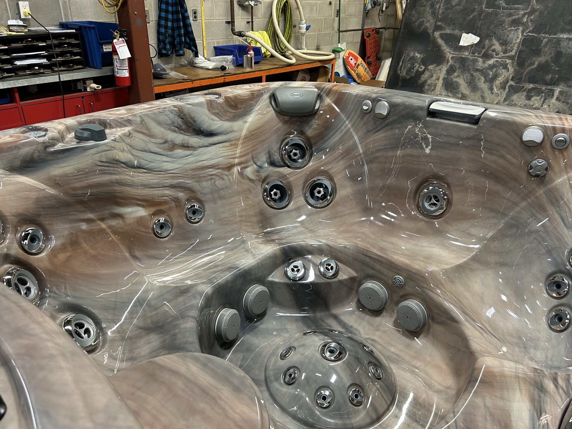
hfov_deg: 67.3
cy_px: 214
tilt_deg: -26.0
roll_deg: -0.8
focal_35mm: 26
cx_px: 286
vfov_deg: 53.1
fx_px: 430
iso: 160
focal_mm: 5.7
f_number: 1.5
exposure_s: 1/60
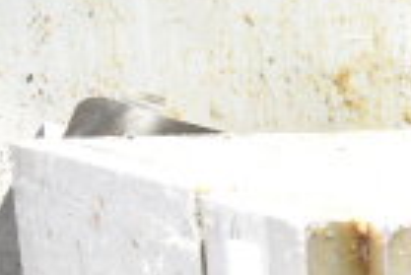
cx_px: 852
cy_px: 534
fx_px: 1806
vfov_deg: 8.3
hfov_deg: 11.5
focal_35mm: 158
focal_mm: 24
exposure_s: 1/60
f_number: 3.8
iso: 200
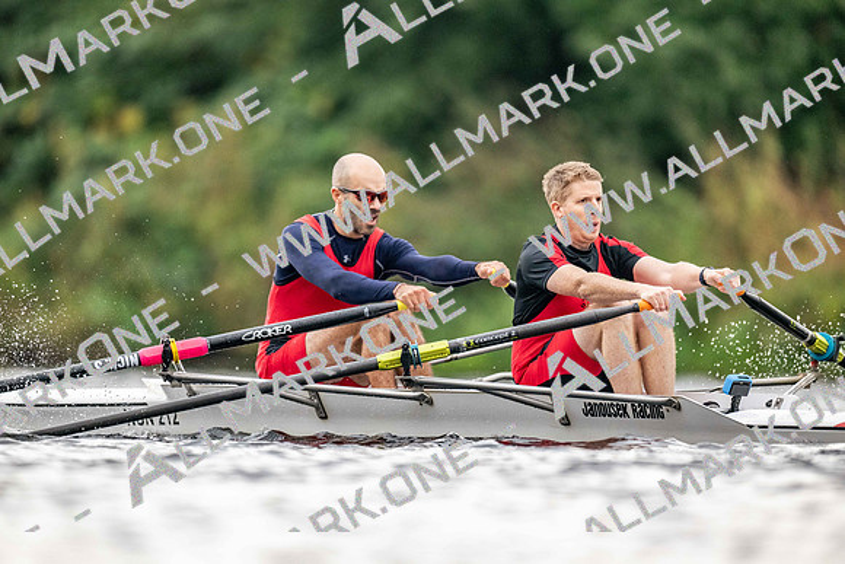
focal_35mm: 600
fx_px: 14086
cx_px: 422
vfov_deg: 2.3
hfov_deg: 3.4
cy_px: 282
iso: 3600
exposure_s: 1/2500
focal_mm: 600
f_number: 4
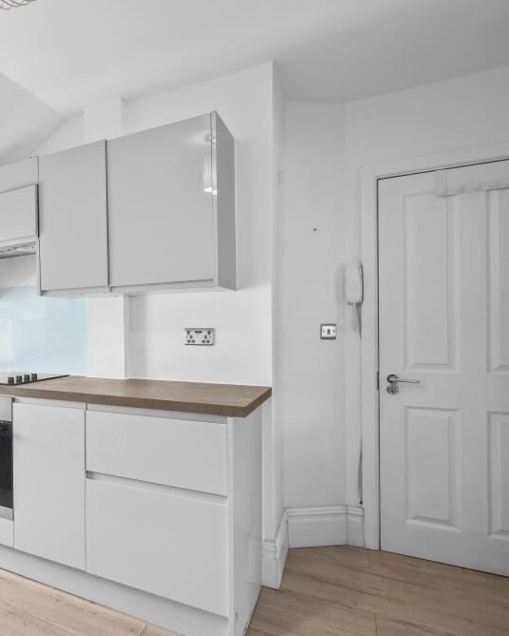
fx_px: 433
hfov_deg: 54.9
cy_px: 322
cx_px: 75
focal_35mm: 23
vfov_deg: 72.6
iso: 400
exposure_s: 2.5
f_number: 7.1
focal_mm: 16
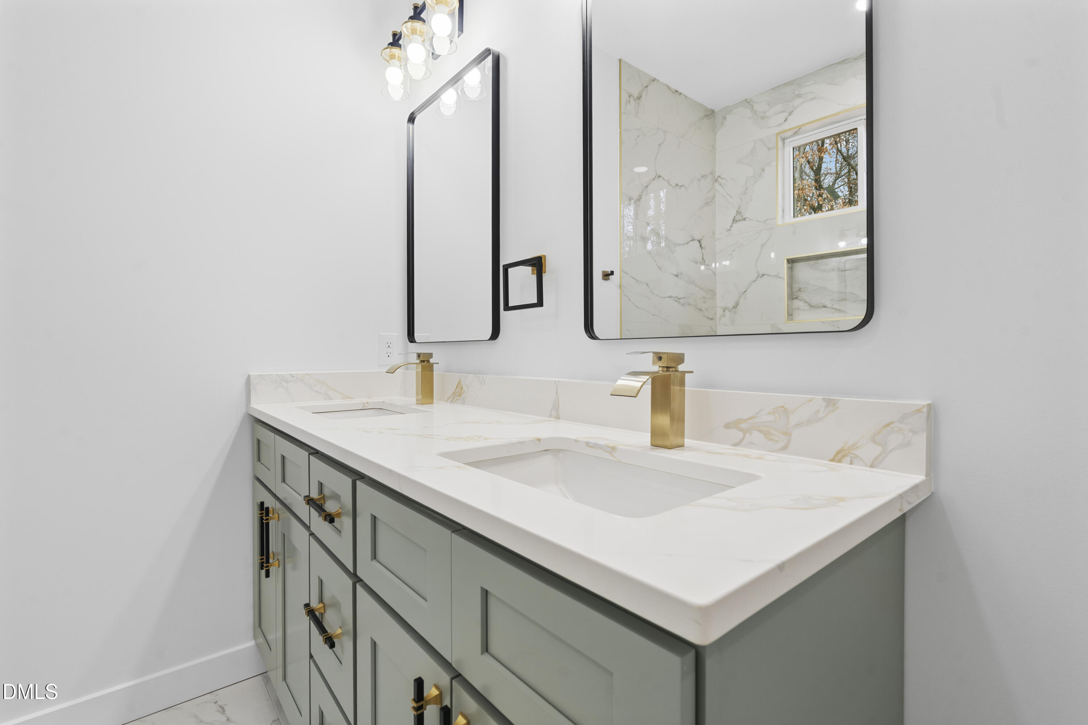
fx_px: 484
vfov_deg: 73.7
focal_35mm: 16
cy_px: 362
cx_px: 544
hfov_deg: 96.7
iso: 160
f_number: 8
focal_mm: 16
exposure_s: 1/6
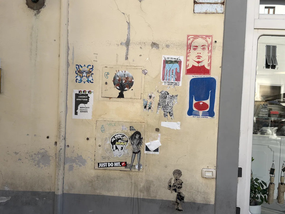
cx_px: 142
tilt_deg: +1.9
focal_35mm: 37
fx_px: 305
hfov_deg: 50.1
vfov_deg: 38.7
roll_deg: -3.8
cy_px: 107
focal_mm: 6.76
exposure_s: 1/997
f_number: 1.78
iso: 64
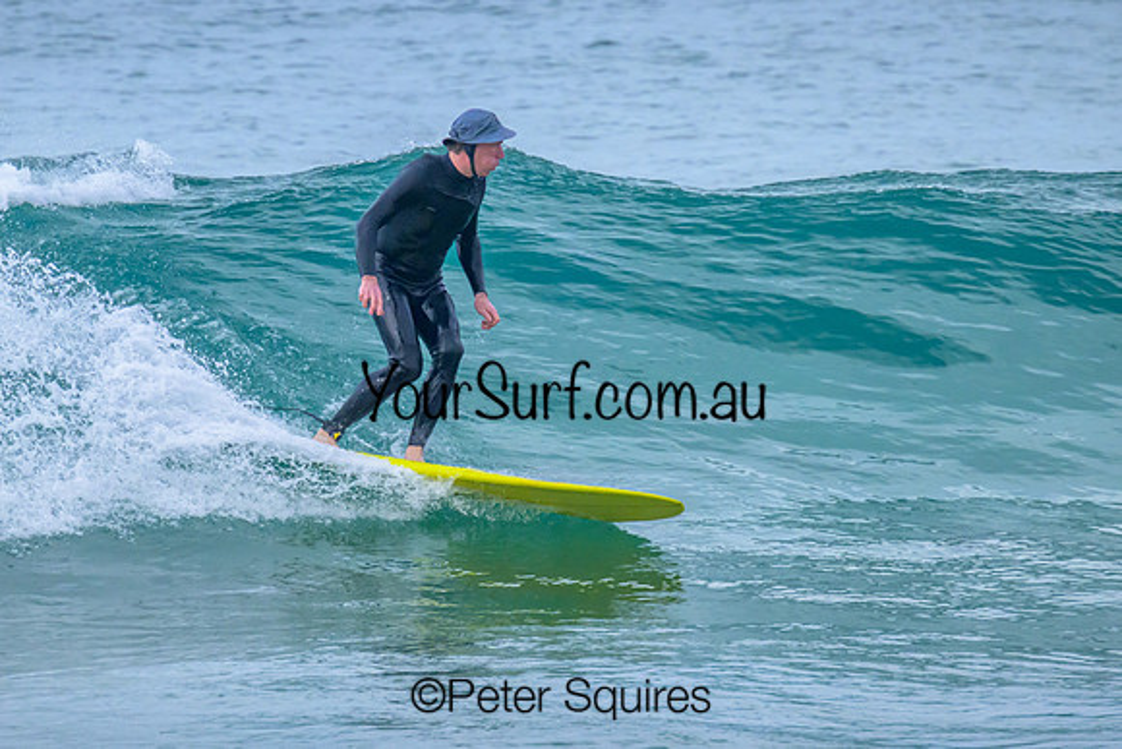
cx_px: 563
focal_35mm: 1099
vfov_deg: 1.3
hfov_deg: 1.9
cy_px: 271
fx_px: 34257
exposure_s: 1/2000
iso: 2500
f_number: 11
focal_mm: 800
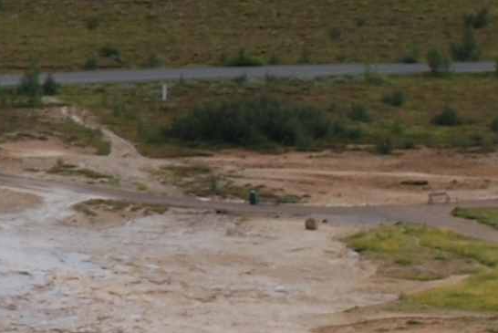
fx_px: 5012
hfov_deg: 5.5
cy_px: -191
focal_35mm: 362
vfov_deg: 3.8
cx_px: -565
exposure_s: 1/200
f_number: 7.1
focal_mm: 34
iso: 100
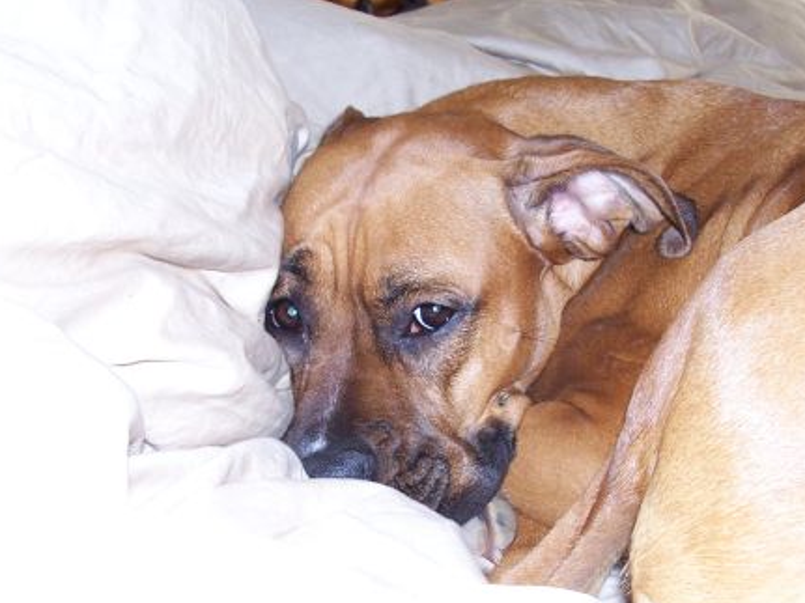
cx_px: 392
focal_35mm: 52
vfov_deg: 27.8
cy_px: 414
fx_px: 1209
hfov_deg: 36.8
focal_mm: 6
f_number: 2.8
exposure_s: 1/60
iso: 140
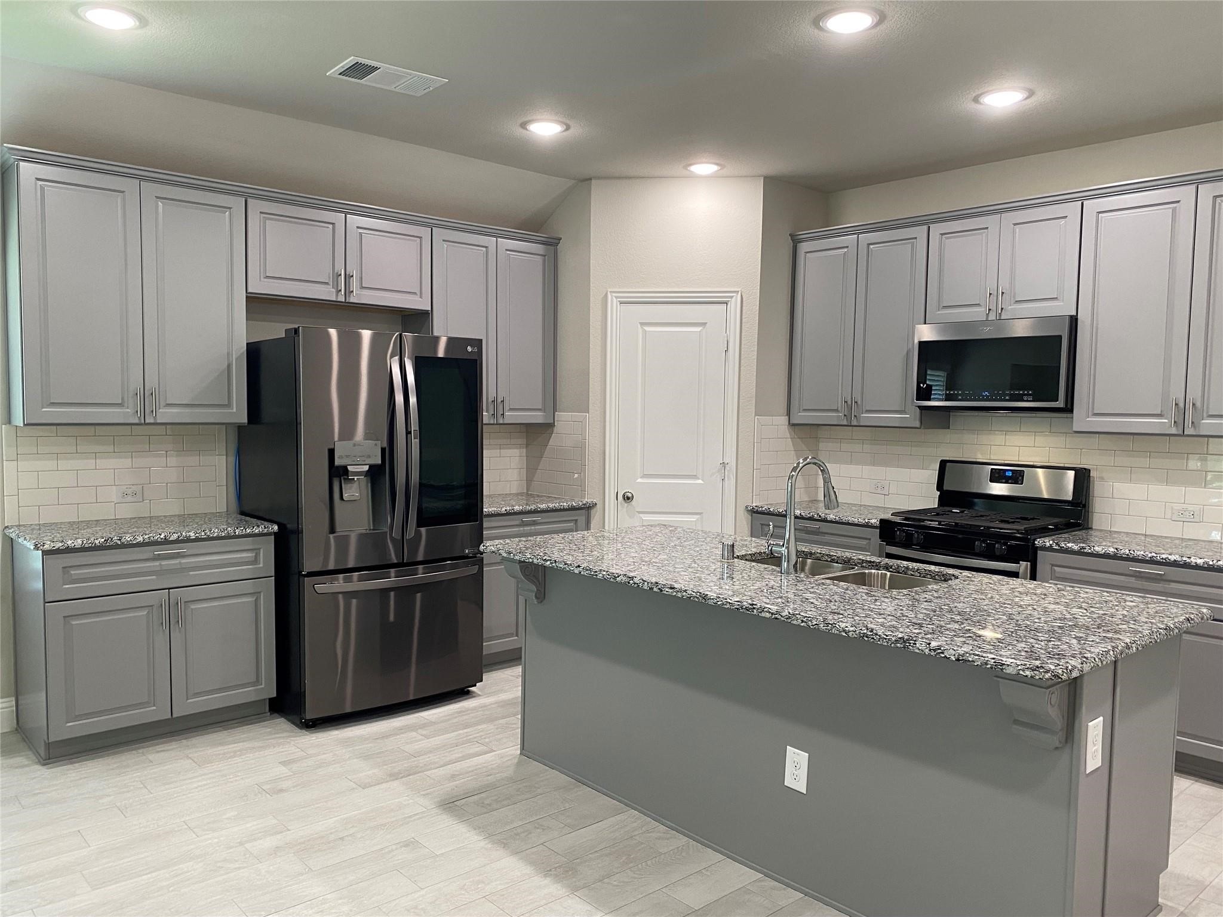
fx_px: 919
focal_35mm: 26
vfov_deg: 53.1
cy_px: 458
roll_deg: -1.4
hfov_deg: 67.3
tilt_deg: -3.8
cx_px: 612
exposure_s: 1/60
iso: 100
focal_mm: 4.25
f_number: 1.8
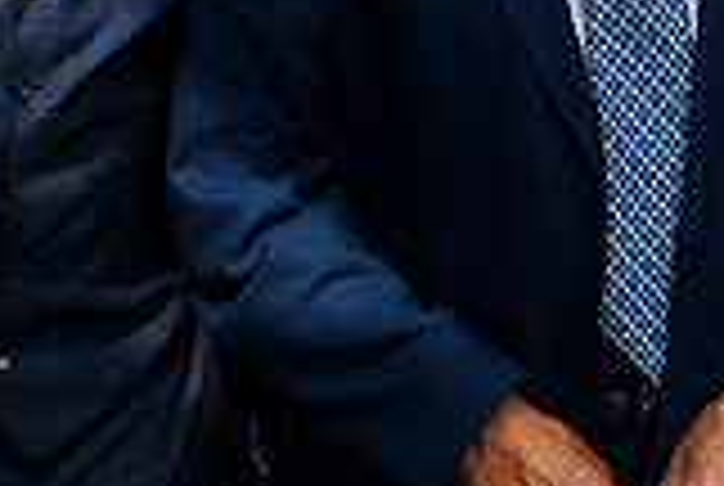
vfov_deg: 6.6
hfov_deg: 9.9
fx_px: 4150
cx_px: 621
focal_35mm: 206
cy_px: -279
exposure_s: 1/8000
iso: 1600
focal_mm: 52
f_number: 3.5
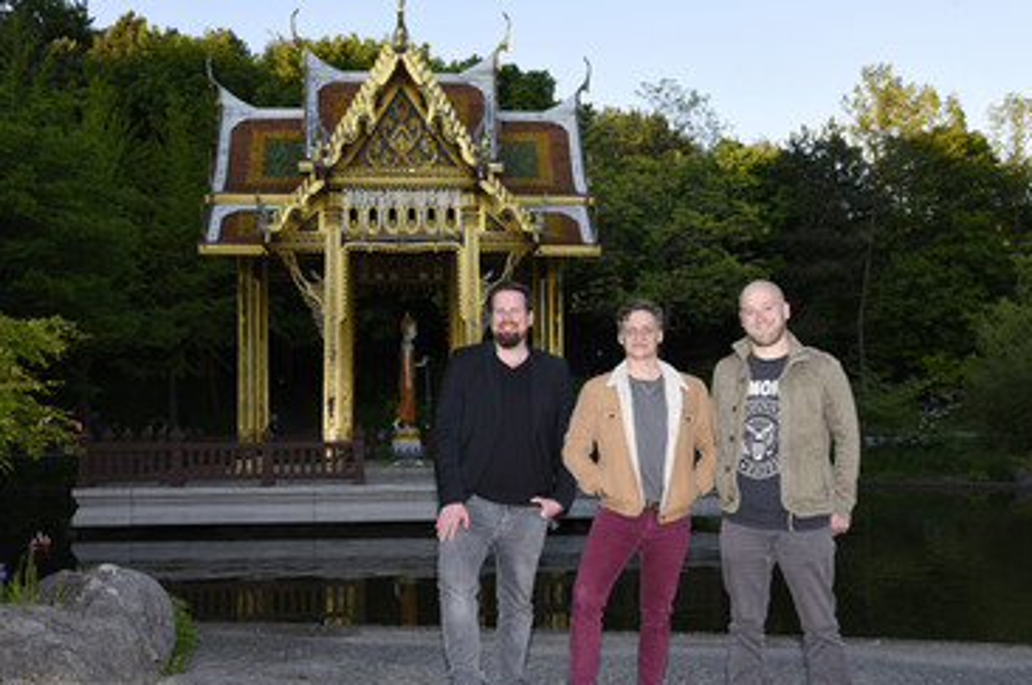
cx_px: 475
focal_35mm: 37
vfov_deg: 35.8
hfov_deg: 51.9
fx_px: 1059
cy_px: 375
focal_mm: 30
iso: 400
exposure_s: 1/80
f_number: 10
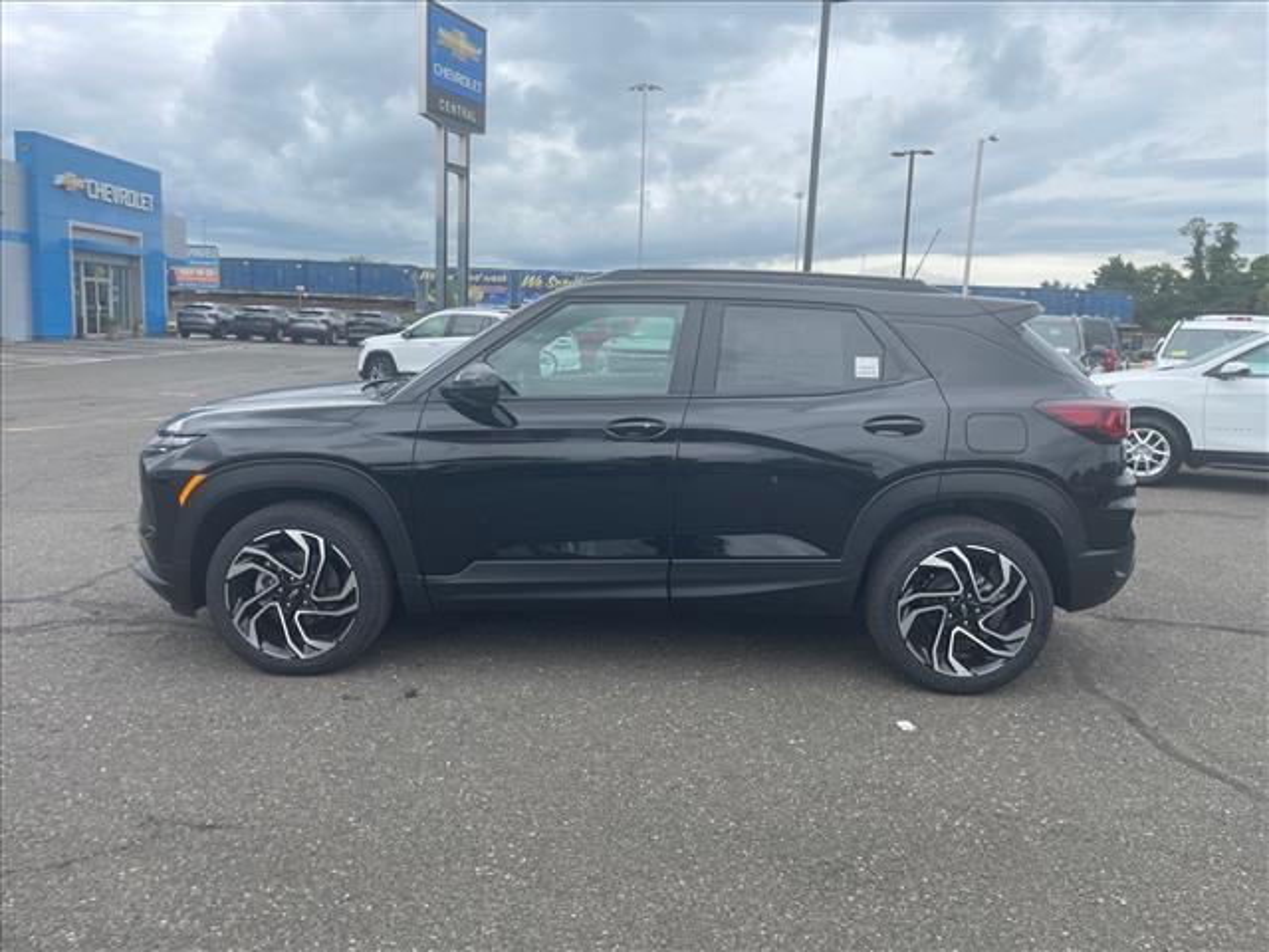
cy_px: 476
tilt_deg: -5.8
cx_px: 634
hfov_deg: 67.3
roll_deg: -2.3
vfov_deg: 53.1
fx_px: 953
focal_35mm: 26
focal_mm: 4.2
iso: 32
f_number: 1.6
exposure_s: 1/1319
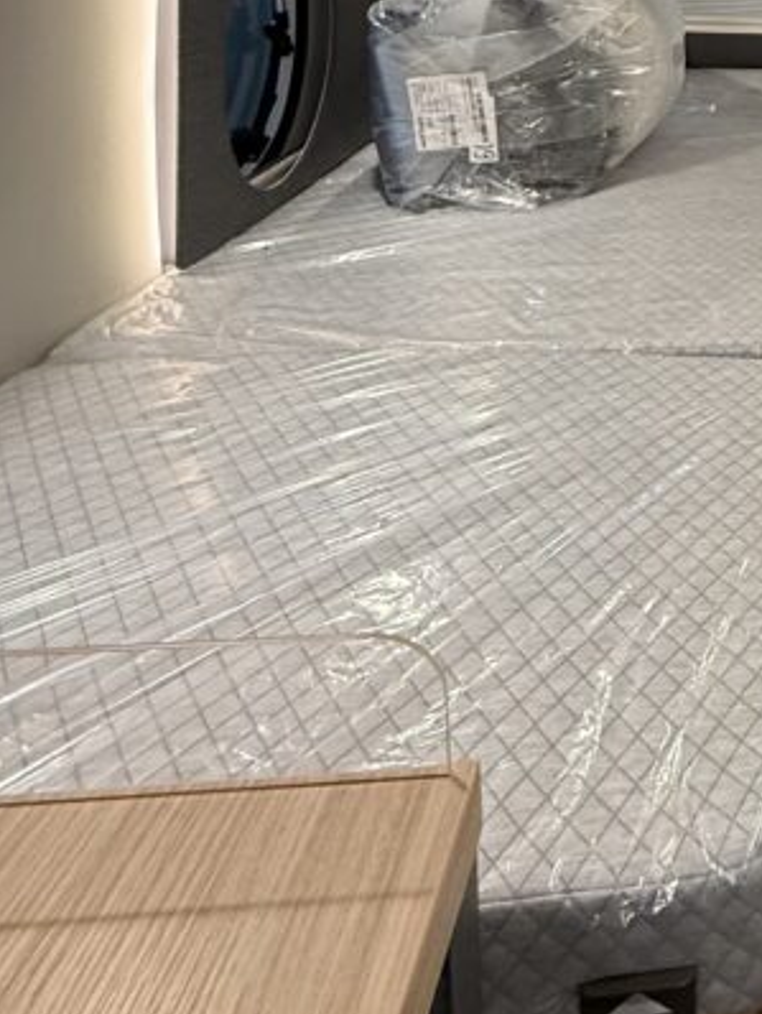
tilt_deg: -9.2
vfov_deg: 45.8
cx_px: 910
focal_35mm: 36
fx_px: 1055
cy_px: 76
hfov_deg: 32.8
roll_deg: -3.0
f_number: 2.2
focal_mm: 2.22
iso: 400
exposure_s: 1/99
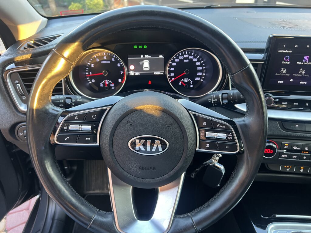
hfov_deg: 67.3
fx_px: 234
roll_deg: +0.7
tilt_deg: -33.7
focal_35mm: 26
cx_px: 156
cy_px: 116
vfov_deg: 53.1
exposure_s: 1/60
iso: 200
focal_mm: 5.7
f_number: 1.5
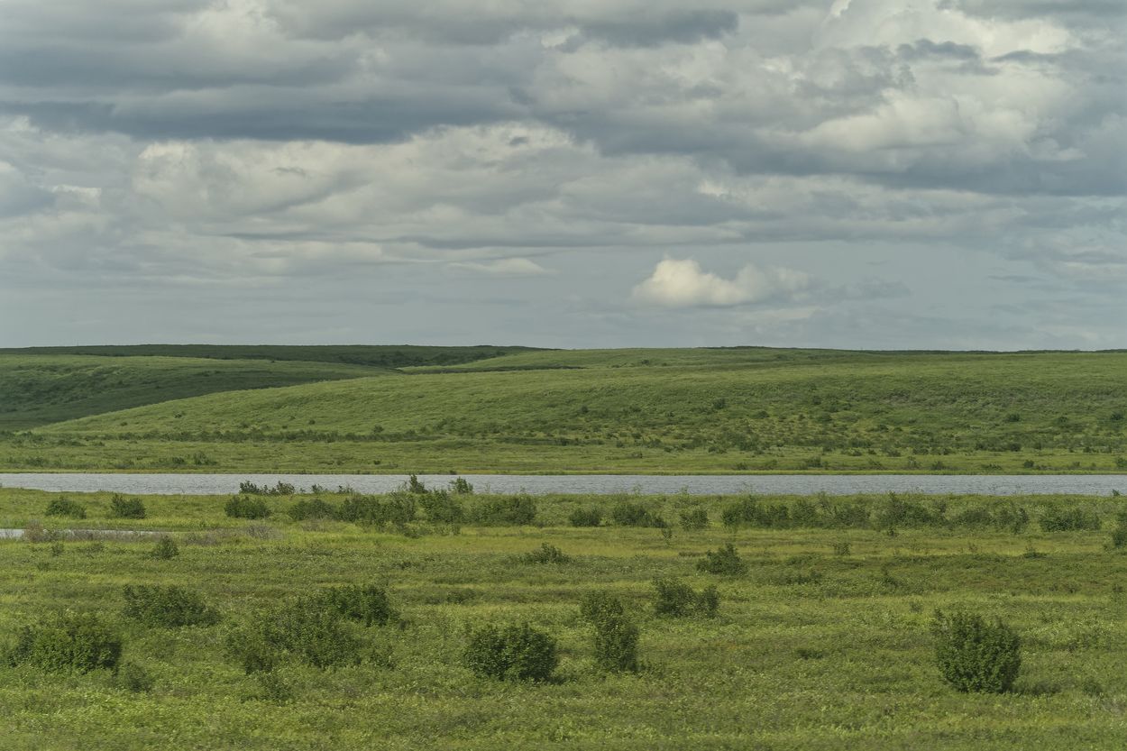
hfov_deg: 11.7
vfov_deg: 7.8
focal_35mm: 175
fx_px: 5477
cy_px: 376
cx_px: 564
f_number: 5.6
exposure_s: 1/400
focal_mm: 175
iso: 640
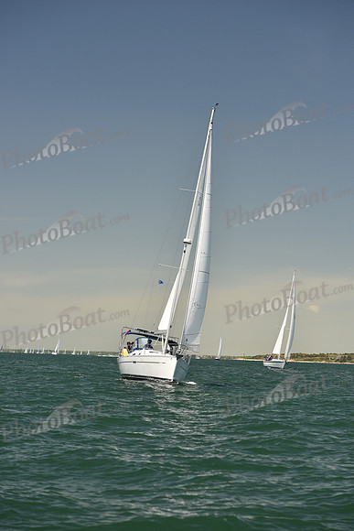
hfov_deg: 14.9
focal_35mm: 92
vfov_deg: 22.1
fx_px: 1356
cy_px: 266
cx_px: 177
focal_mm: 92
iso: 250
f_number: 5
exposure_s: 1/800
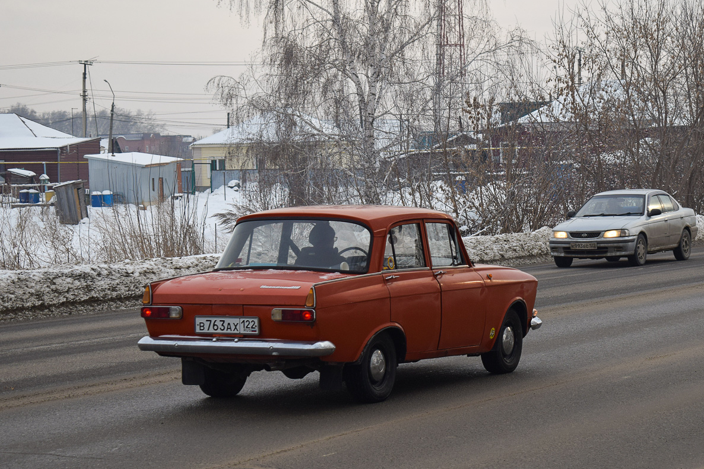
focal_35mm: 84
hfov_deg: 24.3
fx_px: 1632
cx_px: 351
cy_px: 234
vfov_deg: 16.3
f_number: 5.6
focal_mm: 55
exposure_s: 1/640
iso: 200
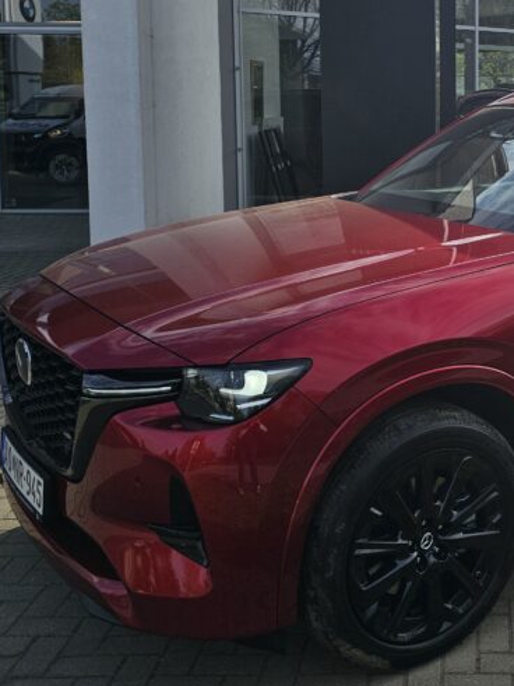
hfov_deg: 28.5
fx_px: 951
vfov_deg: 38.7
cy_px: 179
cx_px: 503
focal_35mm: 48
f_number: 1.7
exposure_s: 1/914
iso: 10
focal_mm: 6.3
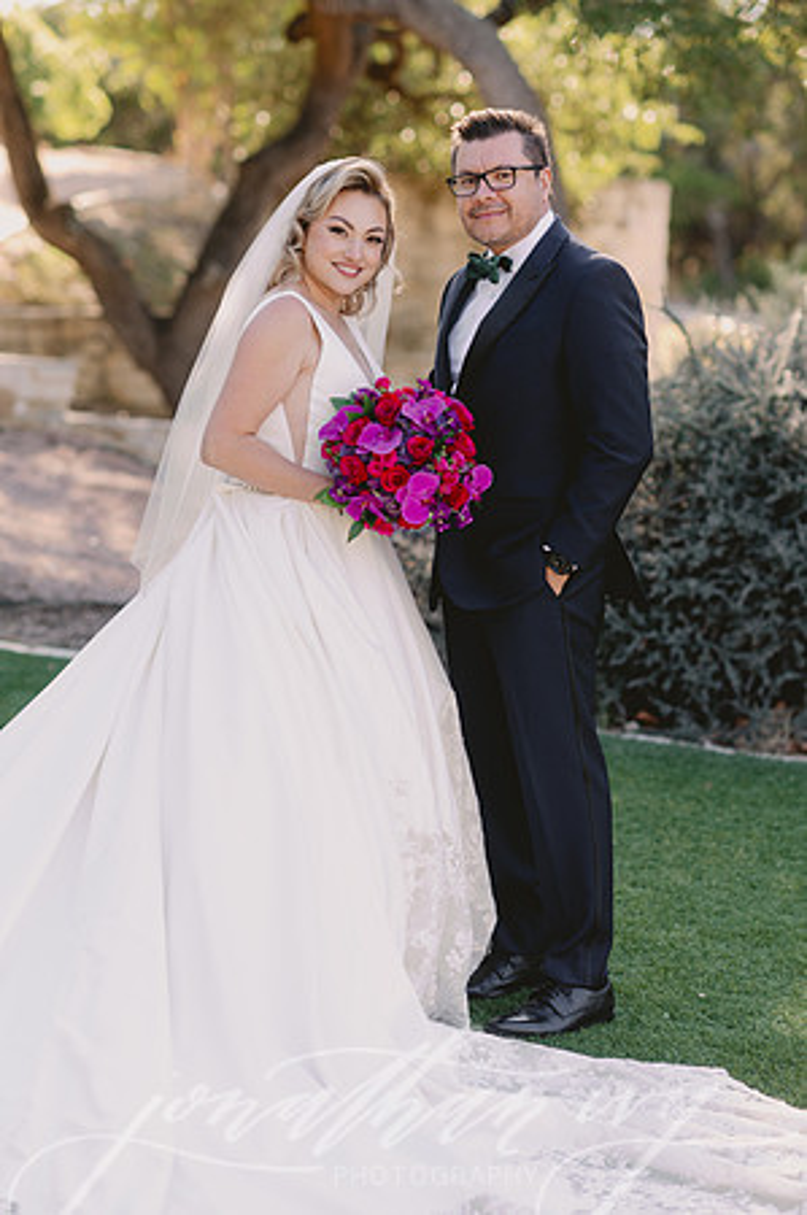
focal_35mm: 85
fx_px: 2865
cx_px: 404
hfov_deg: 16.0
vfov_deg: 23.9
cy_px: 608
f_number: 2.5
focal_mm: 85
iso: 80
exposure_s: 1/320
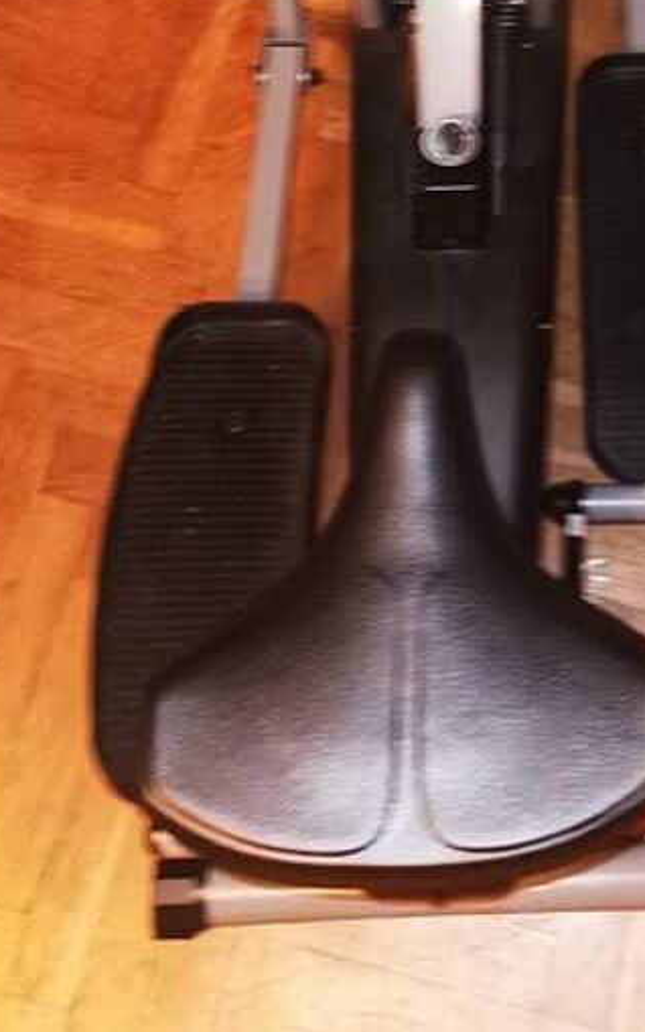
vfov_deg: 24.1
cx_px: 596
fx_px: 2110
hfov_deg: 17.1
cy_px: -315
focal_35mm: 75
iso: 500
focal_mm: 5.56
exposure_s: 1/25
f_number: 1.6
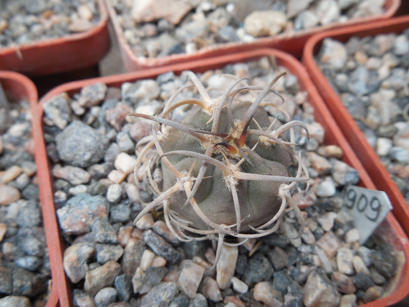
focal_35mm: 32
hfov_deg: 56.8
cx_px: 200
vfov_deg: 44.2
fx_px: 378
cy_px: 157
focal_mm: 5.6
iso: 220
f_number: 3.6
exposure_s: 1/30
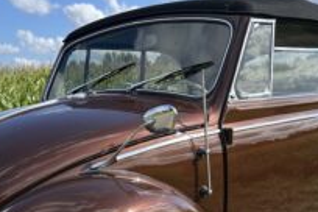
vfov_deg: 24.3
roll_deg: +3.7
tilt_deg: -13.9
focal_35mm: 53
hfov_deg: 37.2
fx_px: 468
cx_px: 112
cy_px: 214
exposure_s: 1/1934
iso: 50
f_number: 1.5
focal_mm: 5.7
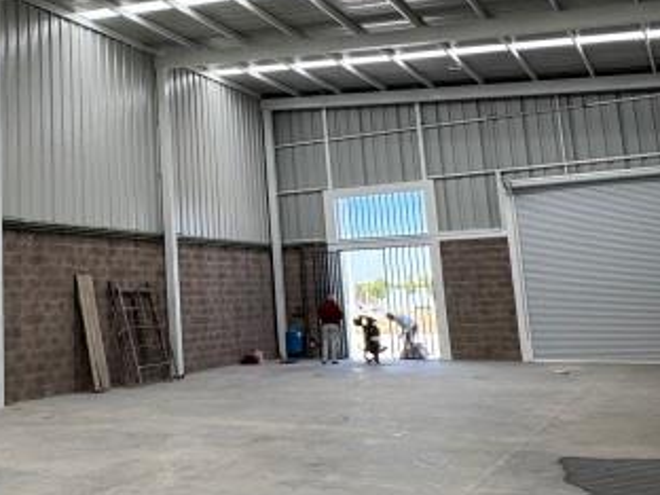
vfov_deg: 31.1
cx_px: 72
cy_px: 146
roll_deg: +2.3
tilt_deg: +10.5
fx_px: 877
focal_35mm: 46
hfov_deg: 38.5
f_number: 2.2
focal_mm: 2.22
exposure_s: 1/211
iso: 40
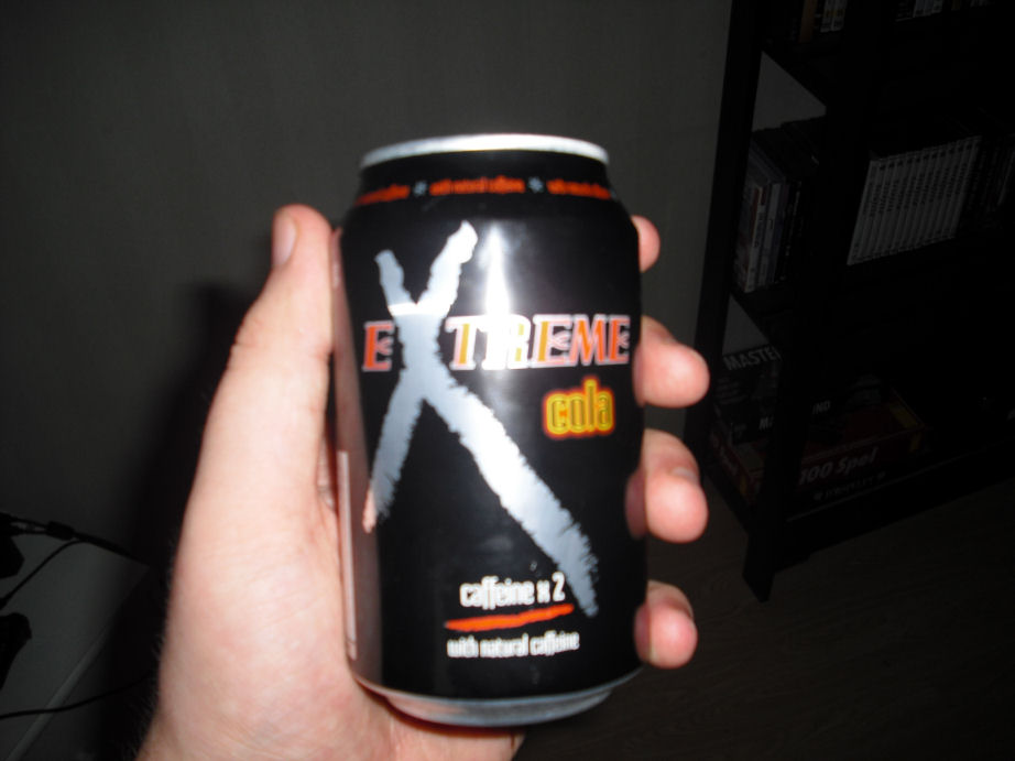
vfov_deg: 37.7
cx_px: 508
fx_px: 1114
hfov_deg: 49.0
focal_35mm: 38
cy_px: 380
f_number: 2.8
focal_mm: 6.2
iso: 64
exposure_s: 1/60
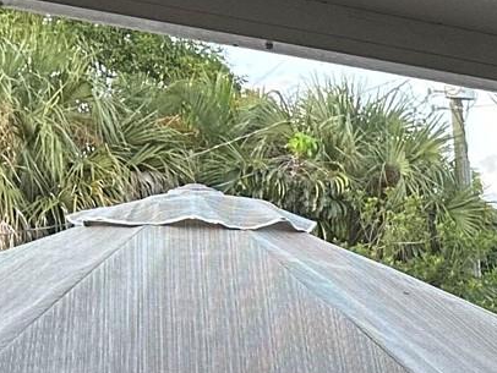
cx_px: 973
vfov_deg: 11.9
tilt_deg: -3.5
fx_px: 1738
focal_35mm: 121
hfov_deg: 13.9
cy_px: 504
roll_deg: +0.0
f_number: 1.78
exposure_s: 1/60
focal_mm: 6.86
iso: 250
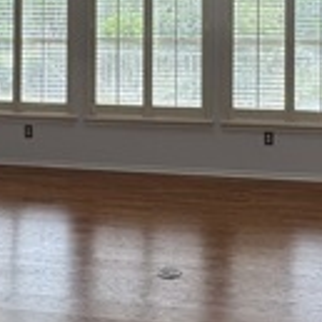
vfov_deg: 25.4
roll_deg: -1.2
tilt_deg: +0.1
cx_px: 196
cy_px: -7
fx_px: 674
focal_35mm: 64
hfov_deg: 26.8
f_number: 2.2
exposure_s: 1/120
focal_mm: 2.22
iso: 50
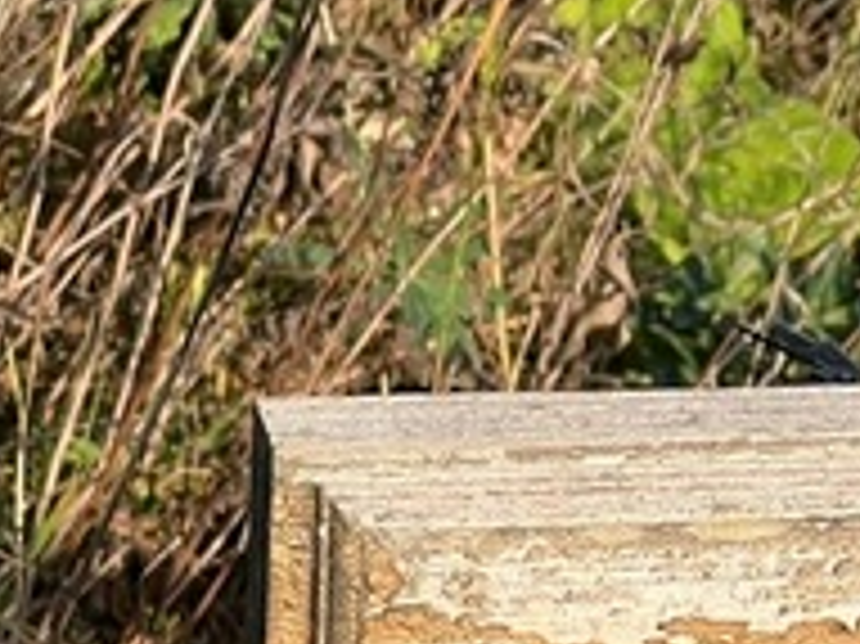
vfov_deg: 4.6
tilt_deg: -18.5
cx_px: 1468
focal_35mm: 323
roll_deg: -2.1
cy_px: 676
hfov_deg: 6.0
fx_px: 8020
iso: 32
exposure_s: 1/224
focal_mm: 9
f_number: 2.8
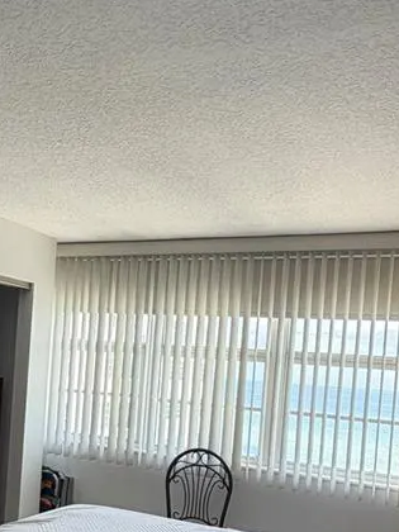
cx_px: 142
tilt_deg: +0.7
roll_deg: -3.7
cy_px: 383
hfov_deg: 35.7
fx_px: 615
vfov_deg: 45.6
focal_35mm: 40
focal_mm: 2.22
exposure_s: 1/121
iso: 80
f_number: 2.2
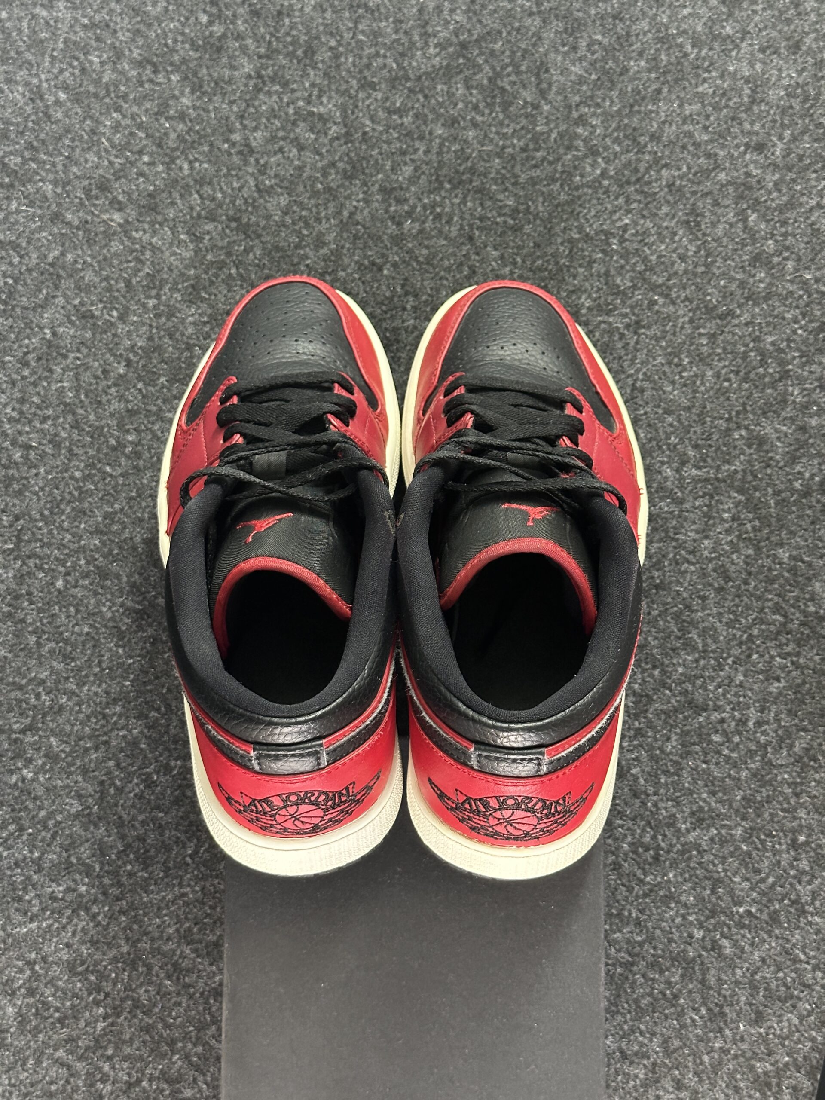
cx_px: 412
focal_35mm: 48
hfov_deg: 30.3
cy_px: 550
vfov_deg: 39.7
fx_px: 1525
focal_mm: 6.86
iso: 640
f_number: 1.78
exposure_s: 1/30
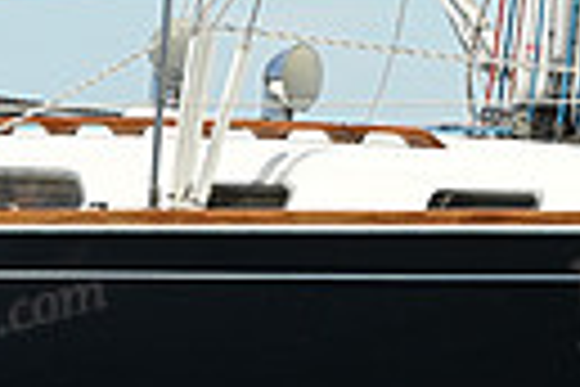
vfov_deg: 3.1
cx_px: 342
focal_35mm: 439
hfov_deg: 4.7
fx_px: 7072
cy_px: 61
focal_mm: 98
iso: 320
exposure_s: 1/1000
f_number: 9
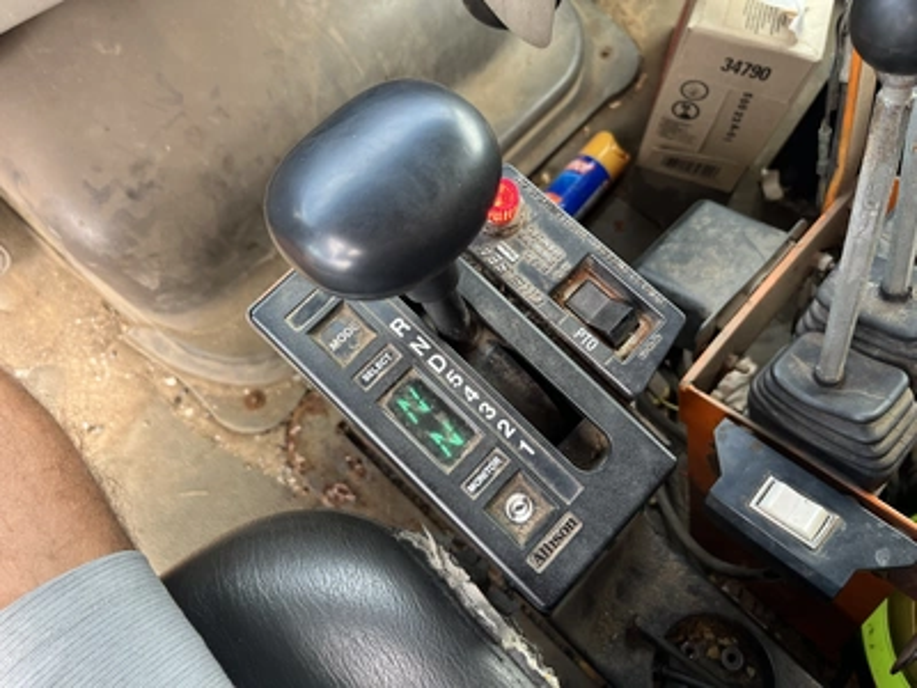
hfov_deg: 67.3
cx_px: 458
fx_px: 689
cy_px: 344
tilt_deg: -72.5
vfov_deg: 53.1
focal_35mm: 26
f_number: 1.6
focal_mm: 5.1
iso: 100
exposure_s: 1/121
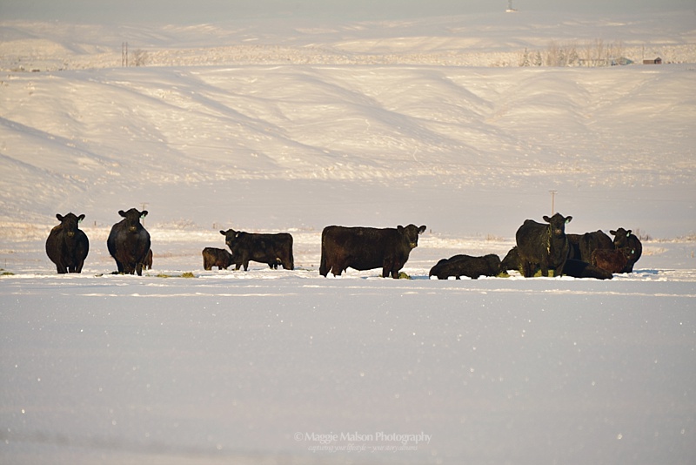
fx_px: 4448
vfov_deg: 6.0
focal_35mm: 230
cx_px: 348
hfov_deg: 8.9
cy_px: 232
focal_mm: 230
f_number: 5.6
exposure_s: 1/800
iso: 200
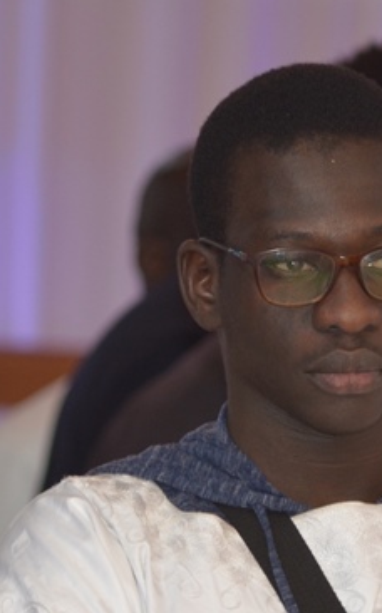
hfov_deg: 2.0
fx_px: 10703
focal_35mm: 641
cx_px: 293
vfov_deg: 3.3
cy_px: 379
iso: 560
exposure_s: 1/60
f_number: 4.5
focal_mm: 150
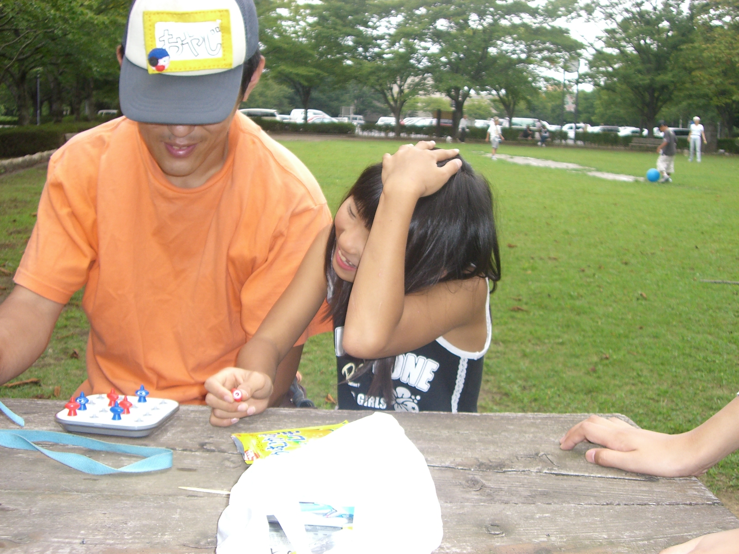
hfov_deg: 40.4
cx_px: 370
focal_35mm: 47
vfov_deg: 30.9
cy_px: 277
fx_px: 1003
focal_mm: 7.6
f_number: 3
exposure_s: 1/160
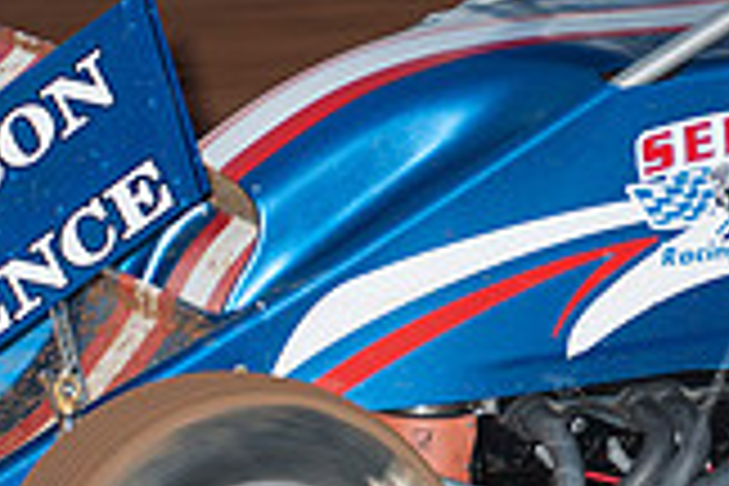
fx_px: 8707
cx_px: 810
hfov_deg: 4.8
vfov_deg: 3.2
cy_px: -4
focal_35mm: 430
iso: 200
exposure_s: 1/400
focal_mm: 80
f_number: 4
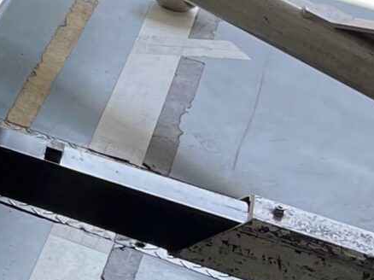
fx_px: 1641
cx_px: -469
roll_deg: -8.5
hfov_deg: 11.2
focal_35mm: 152
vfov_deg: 9.2
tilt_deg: -13.9
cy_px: -274
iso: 32
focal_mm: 4.2
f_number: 1.6
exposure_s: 1/225
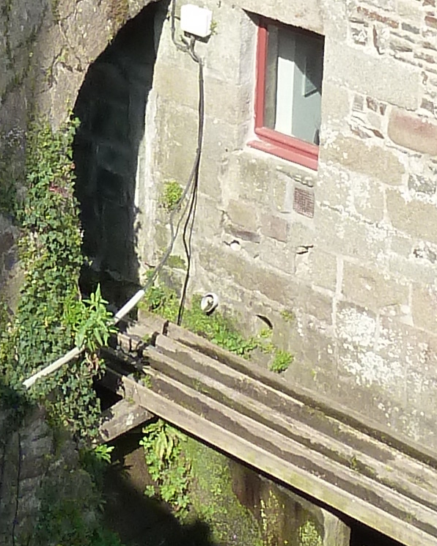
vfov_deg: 14.5
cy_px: 7
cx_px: 172
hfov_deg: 11.8
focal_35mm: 131
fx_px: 2118
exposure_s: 1/320
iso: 125
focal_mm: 4.1
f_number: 4
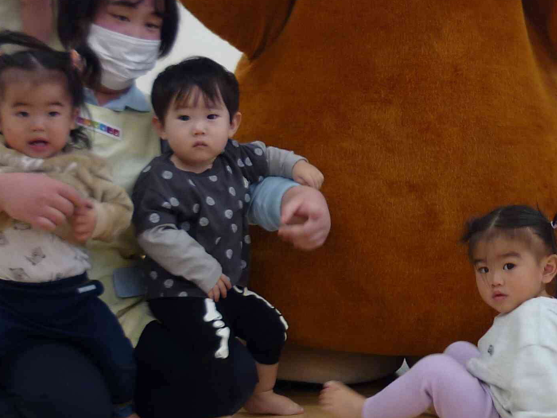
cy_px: 43
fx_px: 1094
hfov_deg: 28.2
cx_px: 407
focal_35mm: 68
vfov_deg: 21.2
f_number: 2.8
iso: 125
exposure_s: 1/30
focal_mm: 5.5
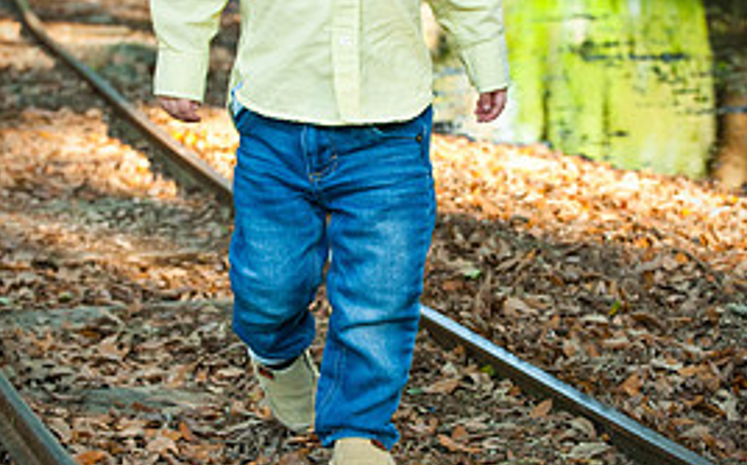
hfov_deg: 15.3
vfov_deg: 9.5
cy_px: 181
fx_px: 2787
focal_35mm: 137
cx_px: 383
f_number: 5.6
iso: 800
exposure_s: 1/250
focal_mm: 80
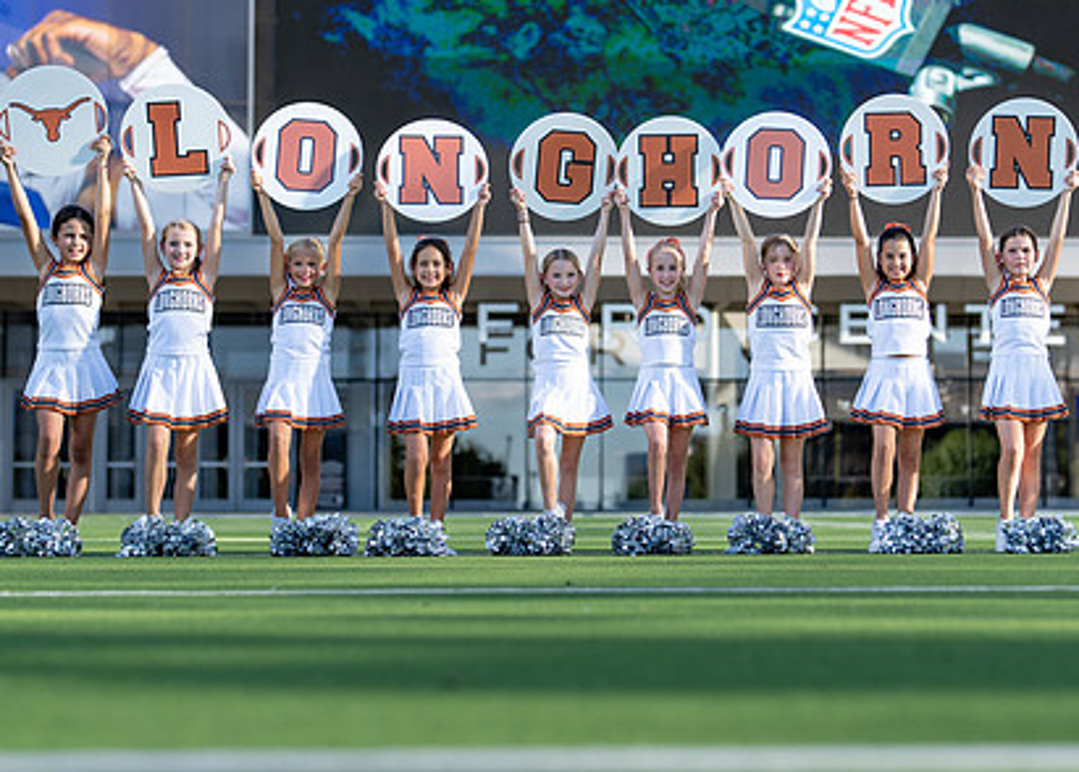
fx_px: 2821
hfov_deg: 21.6
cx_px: 676
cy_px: 316
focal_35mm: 92
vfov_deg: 15.6
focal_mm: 50
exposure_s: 1/2000
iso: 100
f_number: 1.6
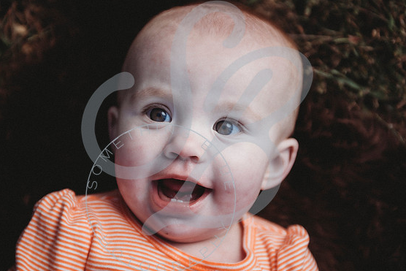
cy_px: 137
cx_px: 197
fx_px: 823
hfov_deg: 27.7
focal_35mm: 73
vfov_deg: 18.7
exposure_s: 1/250
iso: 100
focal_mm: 70
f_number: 2.8
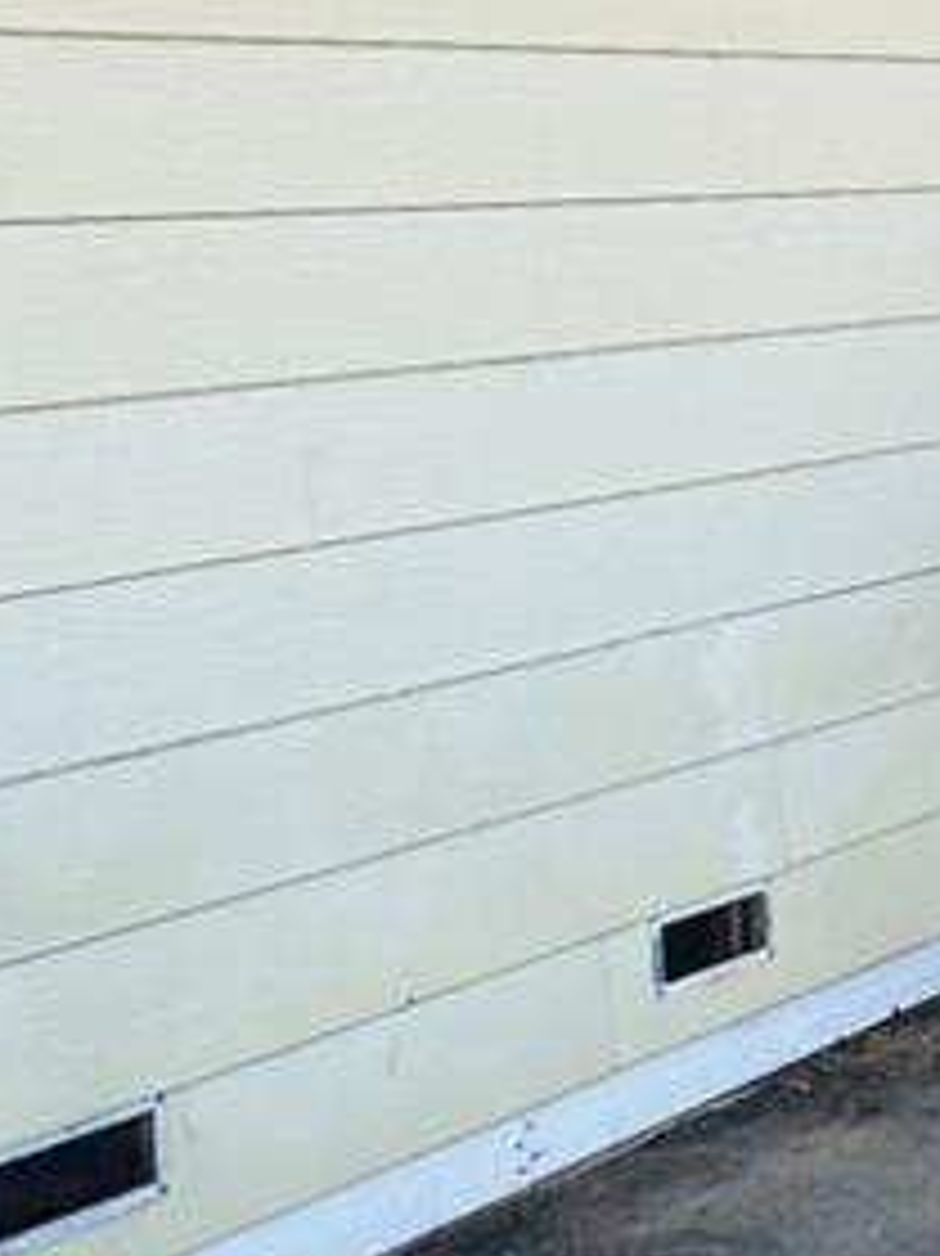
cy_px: 599
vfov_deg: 15.3
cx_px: 897
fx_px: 4674
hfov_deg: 11.4
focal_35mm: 129
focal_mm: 6.86
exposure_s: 1/439
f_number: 1.78
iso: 80
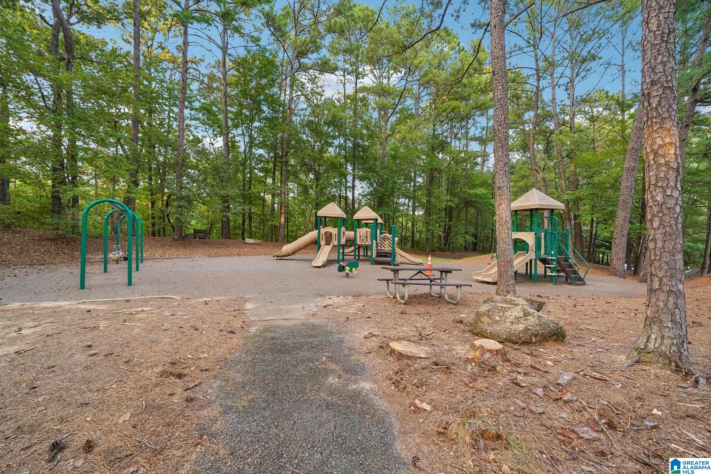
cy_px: 237
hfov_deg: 104.3
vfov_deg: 81.2
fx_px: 276
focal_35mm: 14
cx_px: 356
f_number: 8
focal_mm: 14
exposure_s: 1/13
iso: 400
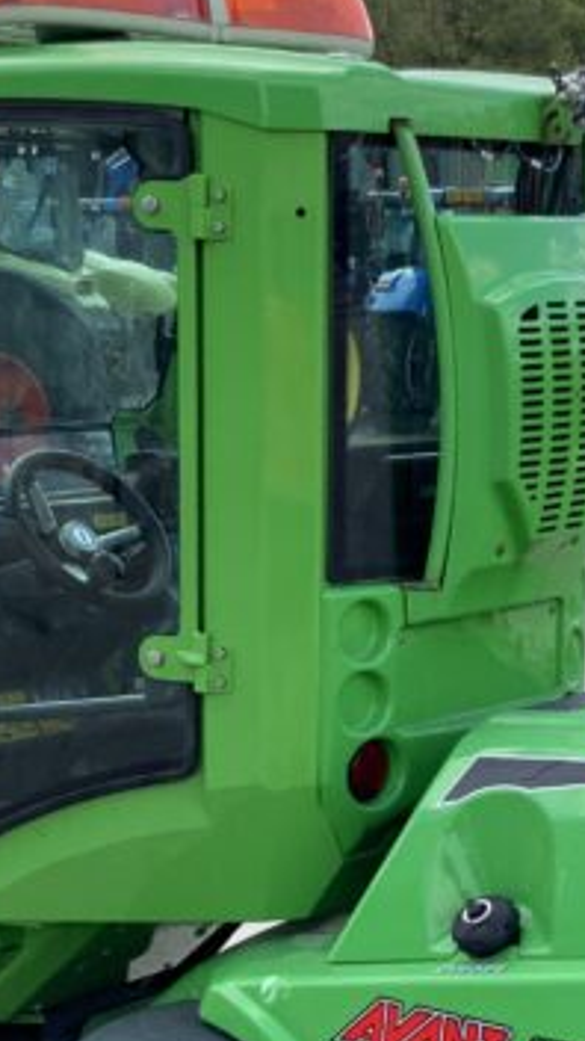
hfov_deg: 13.1
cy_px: 884
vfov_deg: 22.7
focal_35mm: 92
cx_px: 390
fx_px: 2537
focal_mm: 3
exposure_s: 1/486
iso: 16
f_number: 1.8
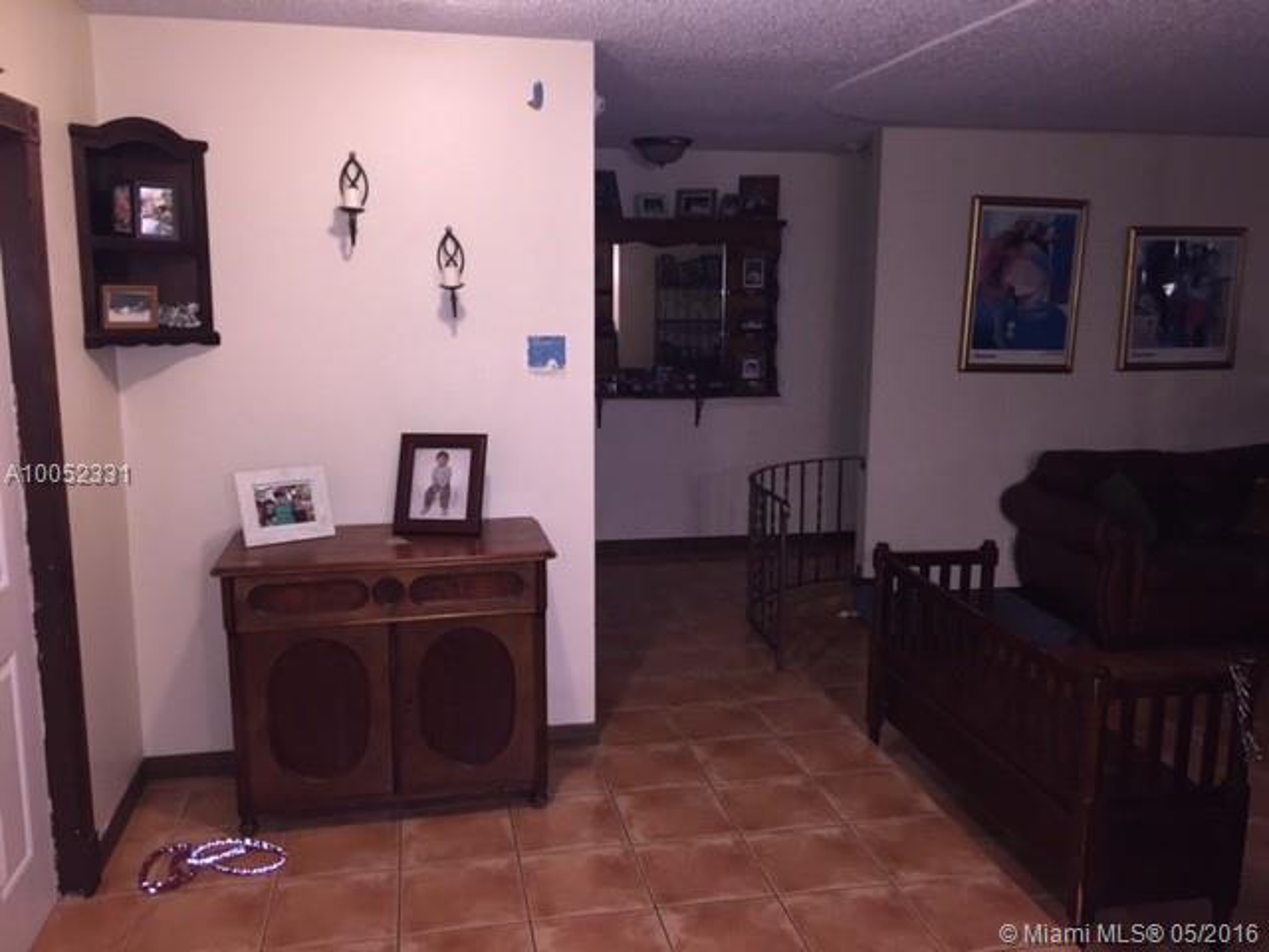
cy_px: 476
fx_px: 1063
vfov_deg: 48.2
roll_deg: -0.9
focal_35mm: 29
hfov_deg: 61.7
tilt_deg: -8.7
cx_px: 634
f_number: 2.2
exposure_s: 1/16
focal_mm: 4.15
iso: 125
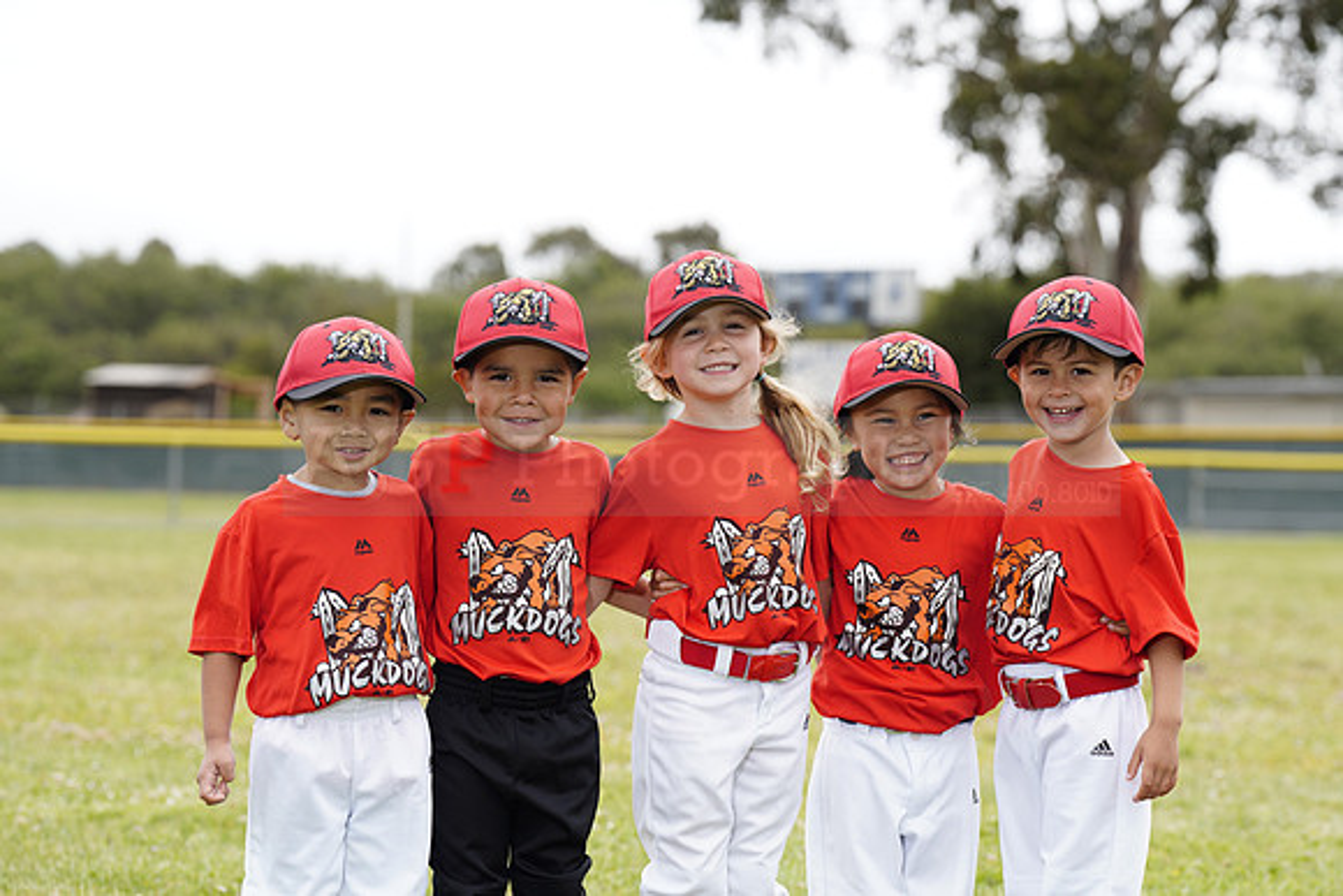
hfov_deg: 15.6
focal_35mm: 131
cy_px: 448
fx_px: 4888
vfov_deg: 10.5
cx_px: 672
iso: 100
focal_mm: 131
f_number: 5.6
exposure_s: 1/250
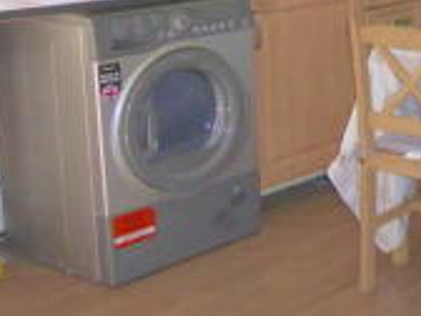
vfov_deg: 16.8
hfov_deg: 20.0
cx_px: 600
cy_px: 61
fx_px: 1058
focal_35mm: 87
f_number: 3.3
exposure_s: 1/60
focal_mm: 4.3
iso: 500
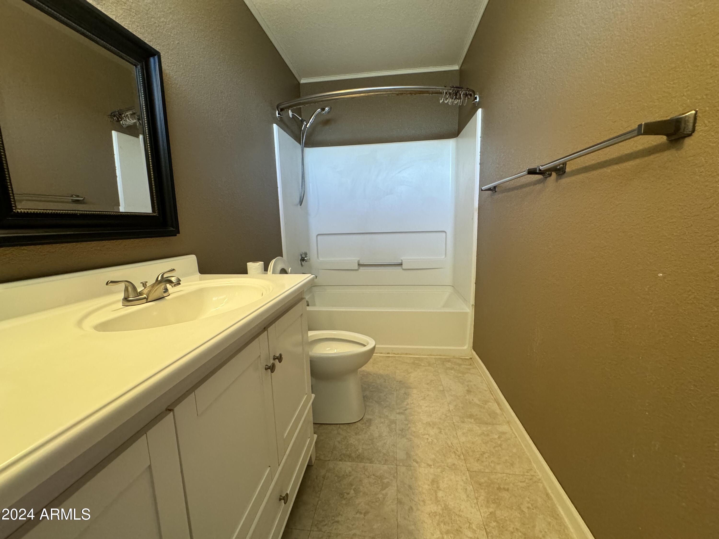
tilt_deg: -9.5
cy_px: 270
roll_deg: +1.6
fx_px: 291
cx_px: 360
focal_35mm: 14
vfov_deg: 85.7
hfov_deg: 102.1
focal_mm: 2.22
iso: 400
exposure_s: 1/60
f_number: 2.2
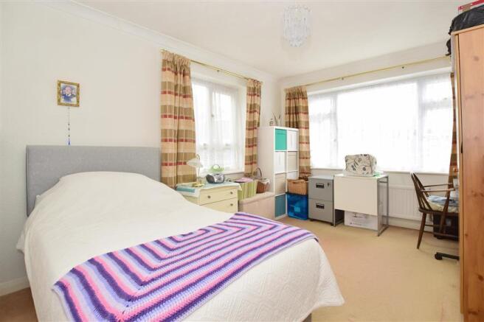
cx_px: 242
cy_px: 161
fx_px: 222
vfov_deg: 72.0
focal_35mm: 16
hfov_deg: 95.0
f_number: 6.3
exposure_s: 1/80
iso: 200
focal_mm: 11
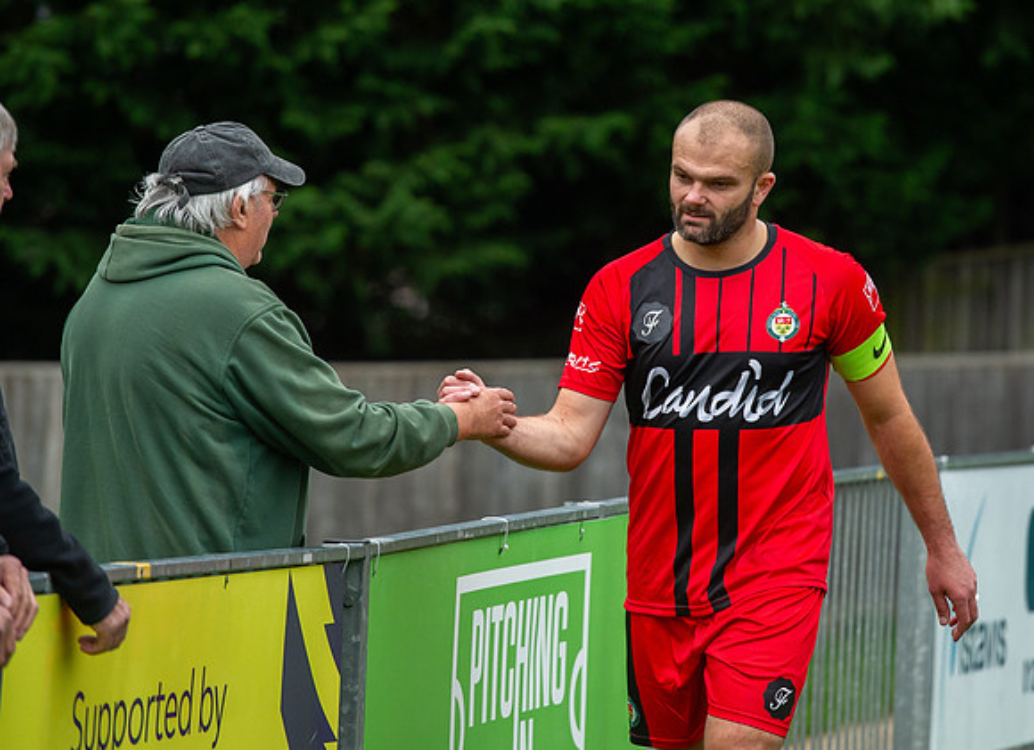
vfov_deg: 5.4
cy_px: 267
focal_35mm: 269
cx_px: 657
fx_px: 7930
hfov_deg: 7.5
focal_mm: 185
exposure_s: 1/1000
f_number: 4
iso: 1600
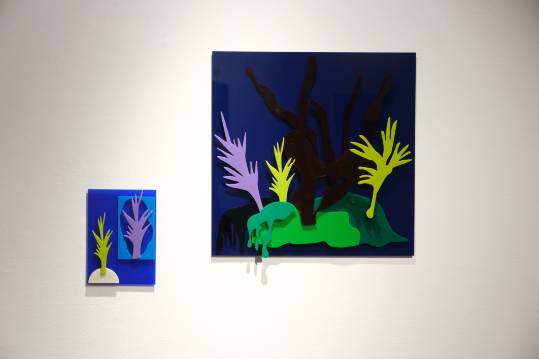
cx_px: 270
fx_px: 1243
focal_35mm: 83
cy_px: 180
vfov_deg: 16.5
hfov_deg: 24.5
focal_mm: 55
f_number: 5
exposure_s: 1/125
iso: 1600
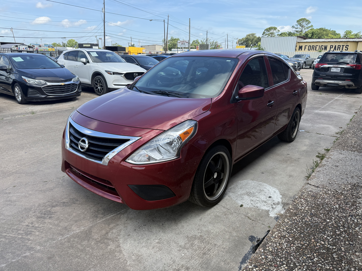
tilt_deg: -17.6
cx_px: 181
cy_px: 136
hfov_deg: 71.6
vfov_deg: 56.8
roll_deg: -1.5
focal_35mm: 24
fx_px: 251
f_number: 1.78
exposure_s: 1/1855
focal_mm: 6.76
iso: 100
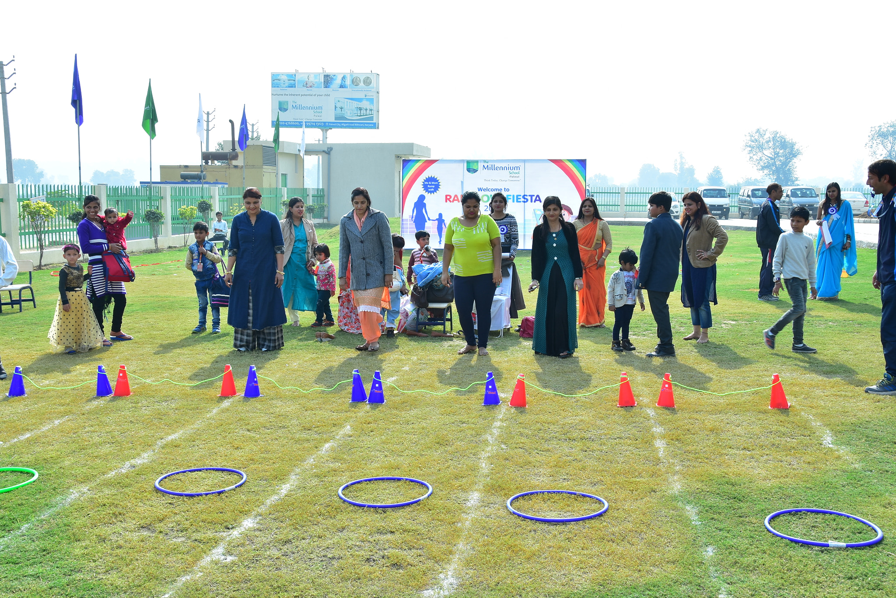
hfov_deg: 51.3
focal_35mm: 38
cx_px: 448
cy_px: 299
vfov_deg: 35.5
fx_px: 934
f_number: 11
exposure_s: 1/100
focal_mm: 25
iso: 250
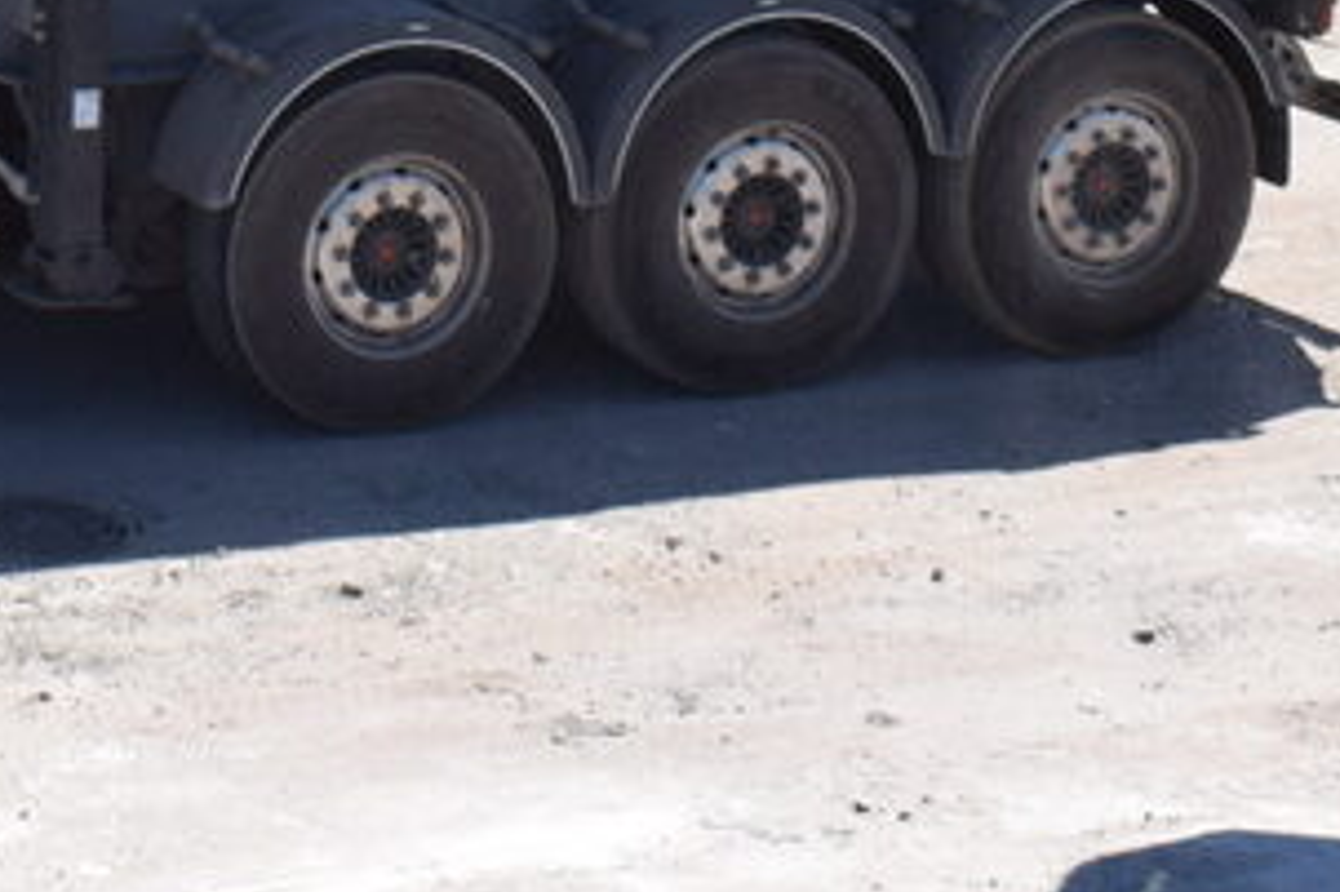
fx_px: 5542
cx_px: -564
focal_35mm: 149
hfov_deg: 13.1
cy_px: -626
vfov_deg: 8.9
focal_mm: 25
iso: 200
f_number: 9
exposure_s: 1/320
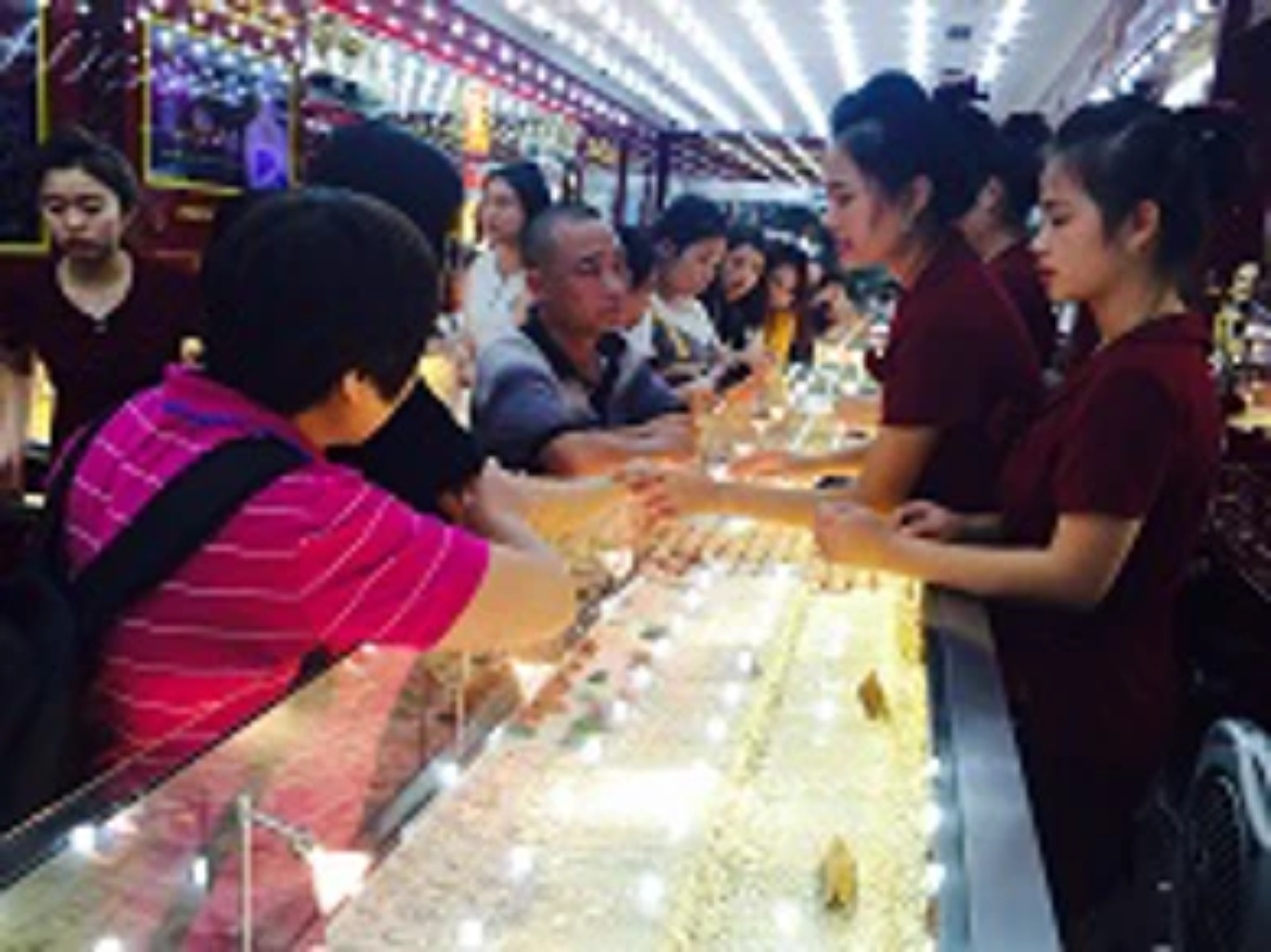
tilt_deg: -10.9
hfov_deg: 61.7
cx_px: 636
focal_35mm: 29
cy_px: 476
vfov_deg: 48.2
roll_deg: -4.2
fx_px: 1064
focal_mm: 4.15
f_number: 2.2
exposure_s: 1/120
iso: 50
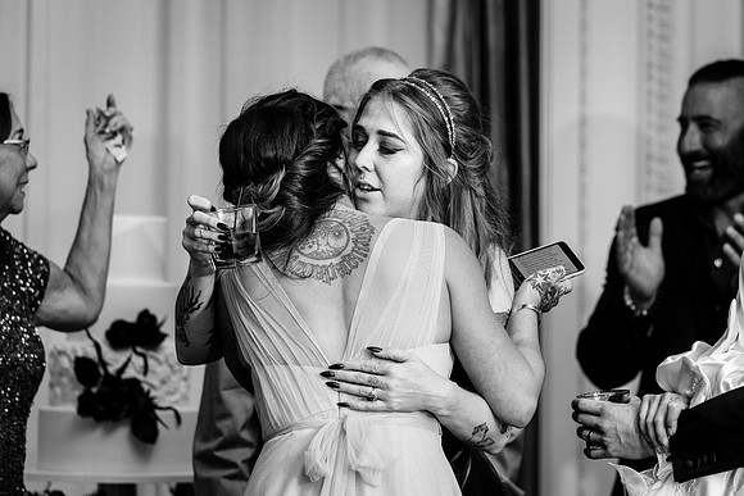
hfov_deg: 11.4
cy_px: 234
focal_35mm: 180
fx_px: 3729
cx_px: 405
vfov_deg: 7.6
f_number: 4
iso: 2000
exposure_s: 1/200
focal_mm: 162
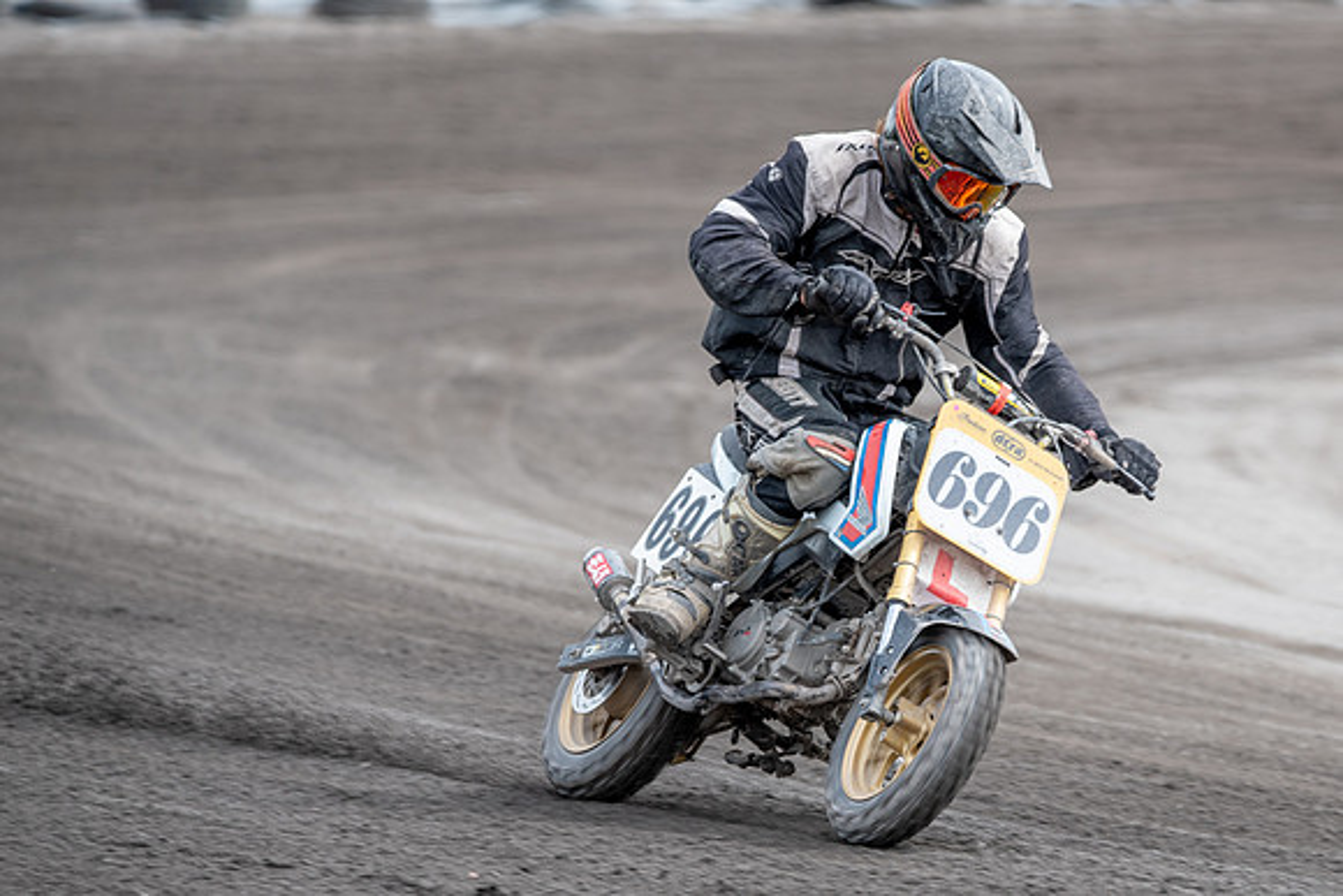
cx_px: 907
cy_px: 574
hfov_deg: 3.7
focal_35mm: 555
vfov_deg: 2.5
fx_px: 20712
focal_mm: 350
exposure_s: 1/400
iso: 200
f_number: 5.6
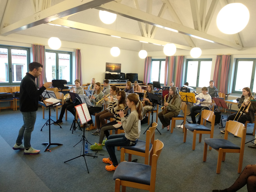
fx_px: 192
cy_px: 96
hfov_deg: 67.3
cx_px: 128
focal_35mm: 26
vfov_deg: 53.1
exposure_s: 1/33
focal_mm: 3.81
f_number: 2.2
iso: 400
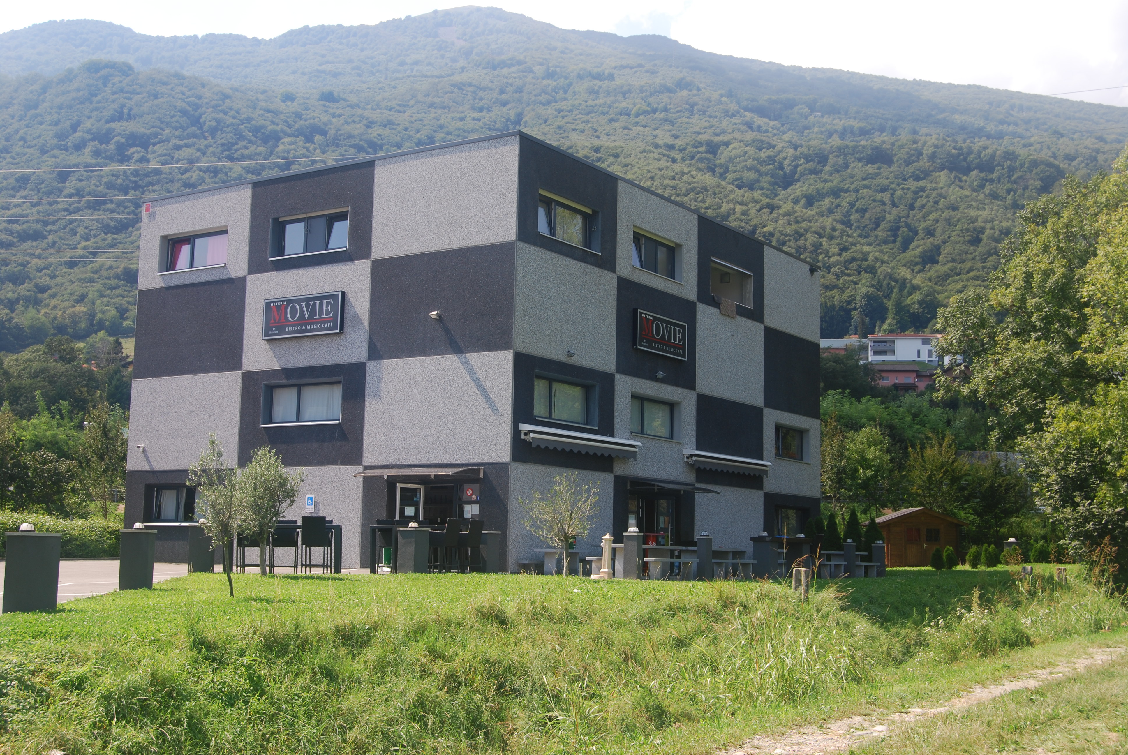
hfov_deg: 43.6
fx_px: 1412
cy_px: 378
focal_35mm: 45
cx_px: 564
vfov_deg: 29.9
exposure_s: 1/125
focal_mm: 30
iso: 100
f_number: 5.6
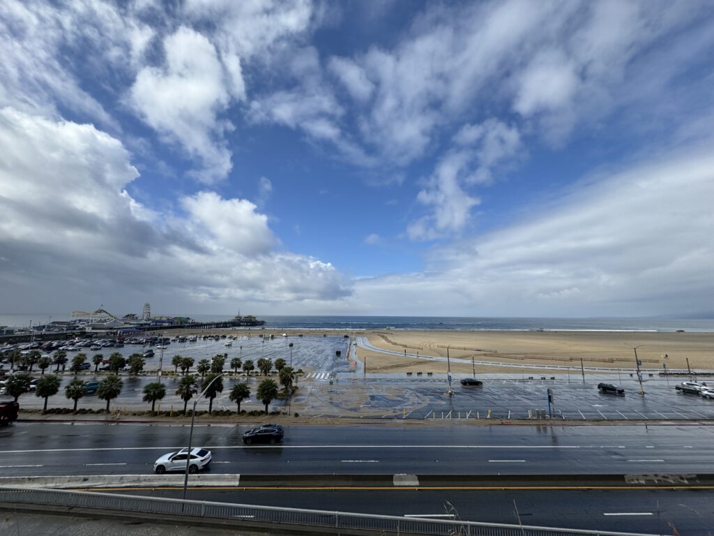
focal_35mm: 14
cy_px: 268
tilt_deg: +10.0
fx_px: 289
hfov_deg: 102.1
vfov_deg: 85.7
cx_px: 357
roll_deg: -0.7
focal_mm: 2.22
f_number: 2.2
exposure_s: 1/2874
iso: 50
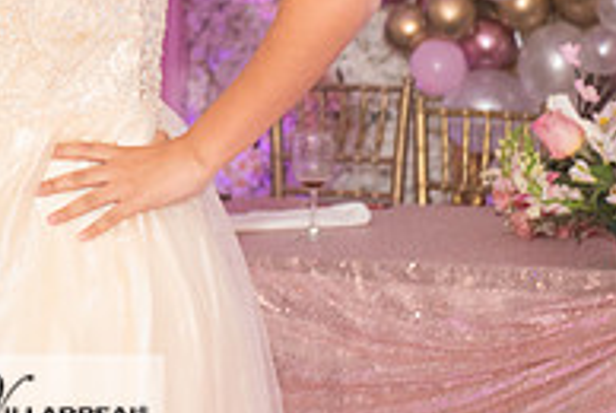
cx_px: -29
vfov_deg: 6.6
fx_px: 3582
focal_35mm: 209
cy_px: -84
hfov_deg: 9.7
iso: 1250
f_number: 4
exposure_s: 1/160
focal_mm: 70
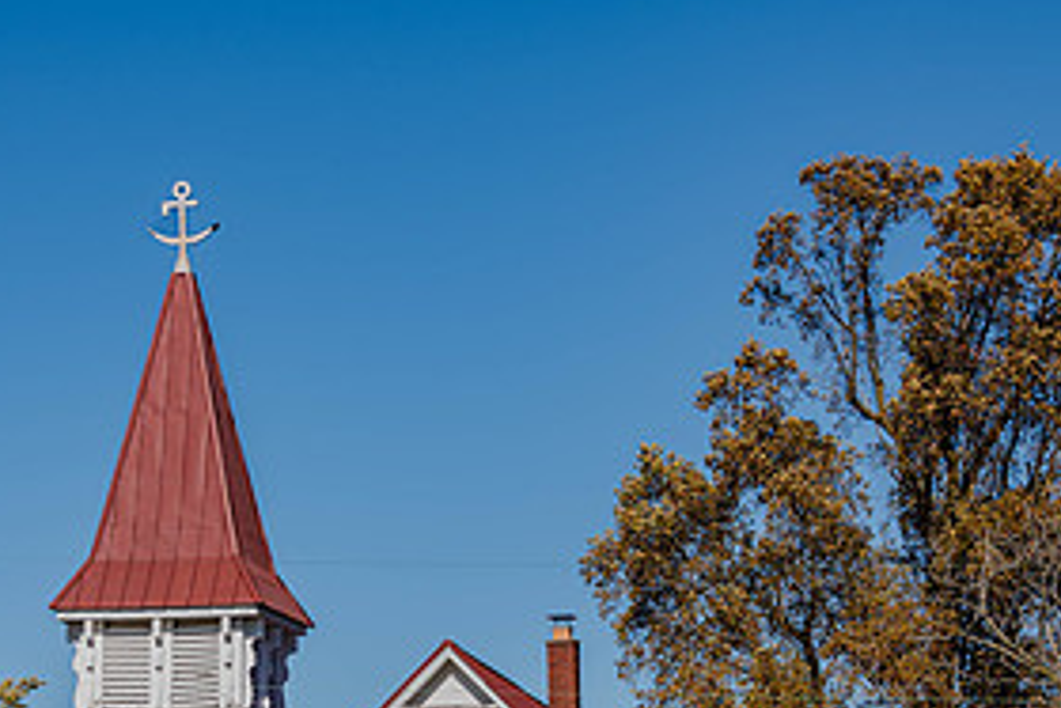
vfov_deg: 11.3
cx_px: 492
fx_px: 3538
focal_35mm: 120
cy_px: 728
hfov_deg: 17.1
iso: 64
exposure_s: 1/160
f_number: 8
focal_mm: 56
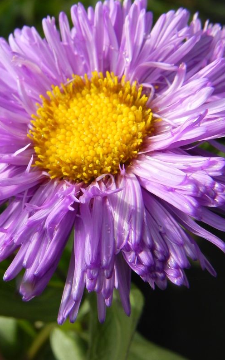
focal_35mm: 62
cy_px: 179
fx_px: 608
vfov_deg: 33.0
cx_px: 91
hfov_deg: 20.9
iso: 160
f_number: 7.1
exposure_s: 1/200
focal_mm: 10.3
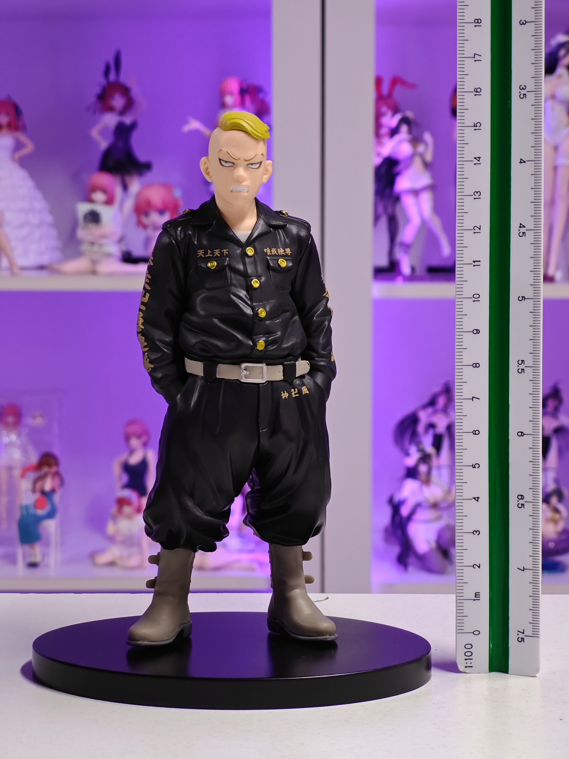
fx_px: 1753
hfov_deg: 18.4
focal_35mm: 80
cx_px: 284
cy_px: 380
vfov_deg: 24.4
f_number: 2.4
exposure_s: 1/33.3
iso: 800
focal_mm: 7.48
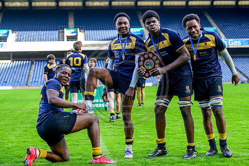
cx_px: 124
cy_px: 83
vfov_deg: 19.5
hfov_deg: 28.8
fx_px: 484
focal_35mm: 70
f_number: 4
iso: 1250
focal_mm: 70
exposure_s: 1/640
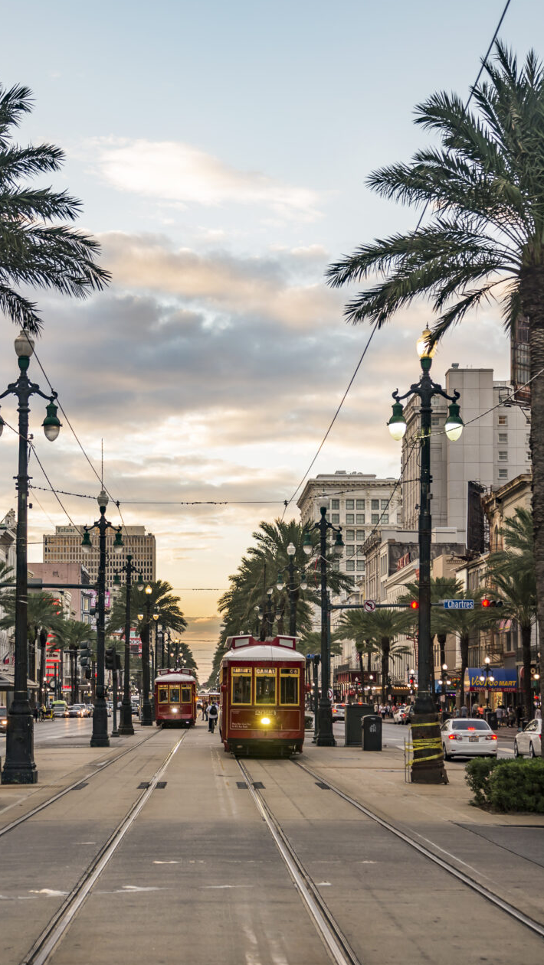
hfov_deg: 18.0
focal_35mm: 67
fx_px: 1717
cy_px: 486
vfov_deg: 31.4
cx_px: 229
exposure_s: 1/200
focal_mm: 42
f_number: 5
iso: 200
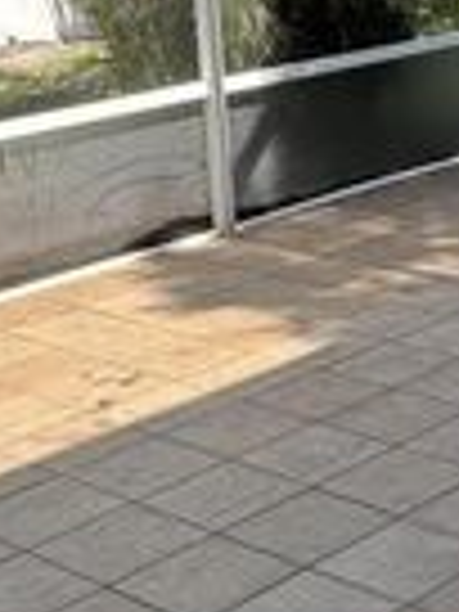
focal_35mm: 88
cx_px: 531
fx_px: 1556
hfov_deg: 16.2
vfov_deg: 22.0
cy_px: 151
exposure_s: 1/199
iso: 40
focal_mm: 2.22
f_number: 2.2
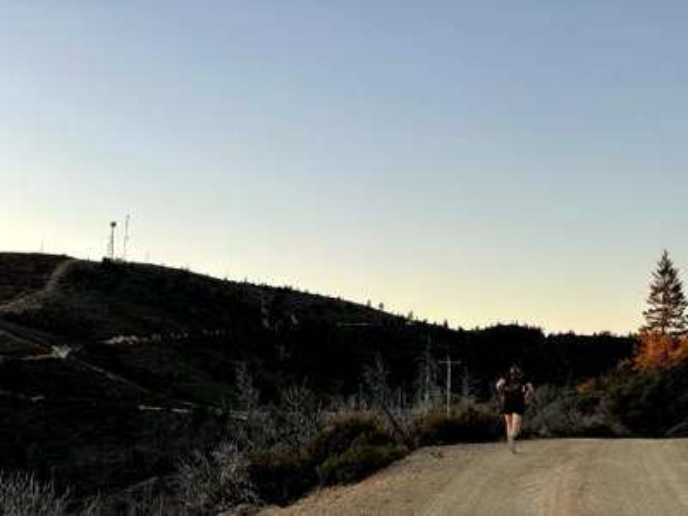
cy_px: 258
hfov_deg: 36.8
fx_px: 1034
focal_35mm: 52
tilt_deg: +6.4
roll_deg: -2.2
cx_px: 344
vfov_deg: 28.0
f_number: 2
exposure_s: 1/196
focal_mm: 6
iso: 25
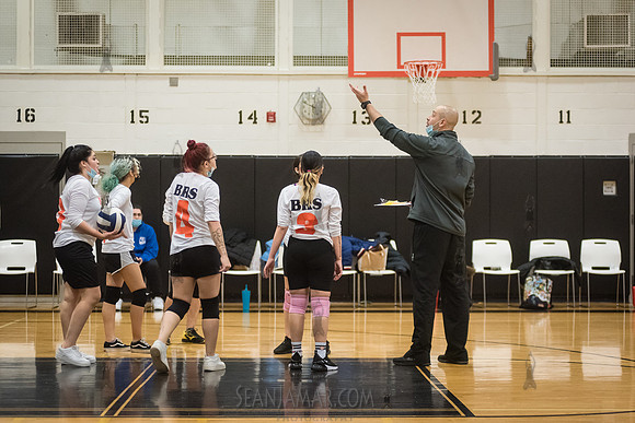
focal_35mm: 83
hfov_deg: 24.5
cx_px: 318
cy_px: 212
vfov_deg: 16.5
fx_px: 1462
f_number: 3.2
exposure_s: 1/250
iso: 5000
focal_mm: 80
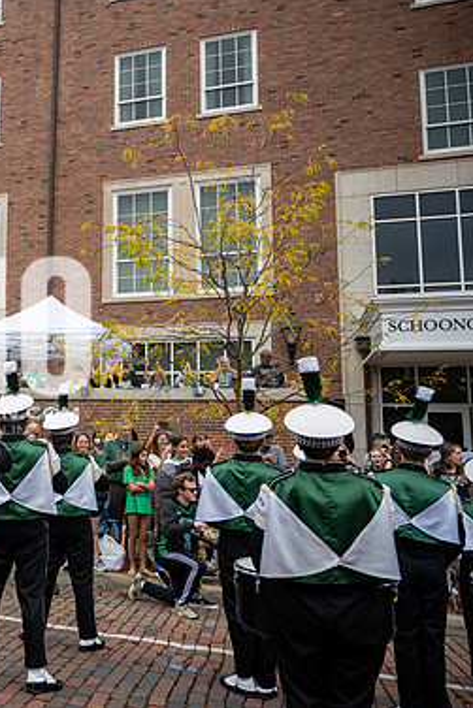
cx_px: -51
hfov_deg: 31.7
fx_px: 728
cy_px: 346
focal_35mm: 37
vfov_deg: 51.9
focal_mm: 24
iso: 640
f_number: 4
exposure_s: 1/1600
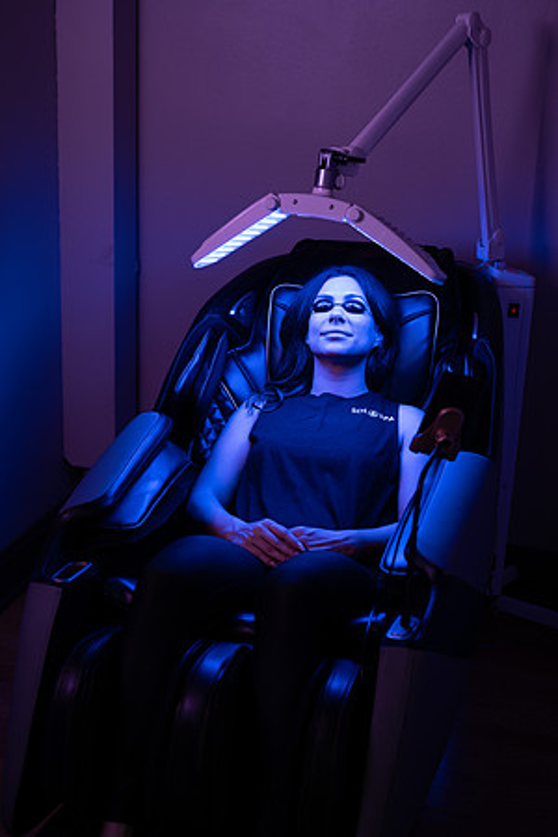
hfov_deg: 27.0
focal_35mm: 50
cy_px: 418
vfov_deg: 39.6
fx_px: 1162
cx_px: 279
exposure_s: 1/50
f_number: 3.5
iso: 200
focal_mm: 50
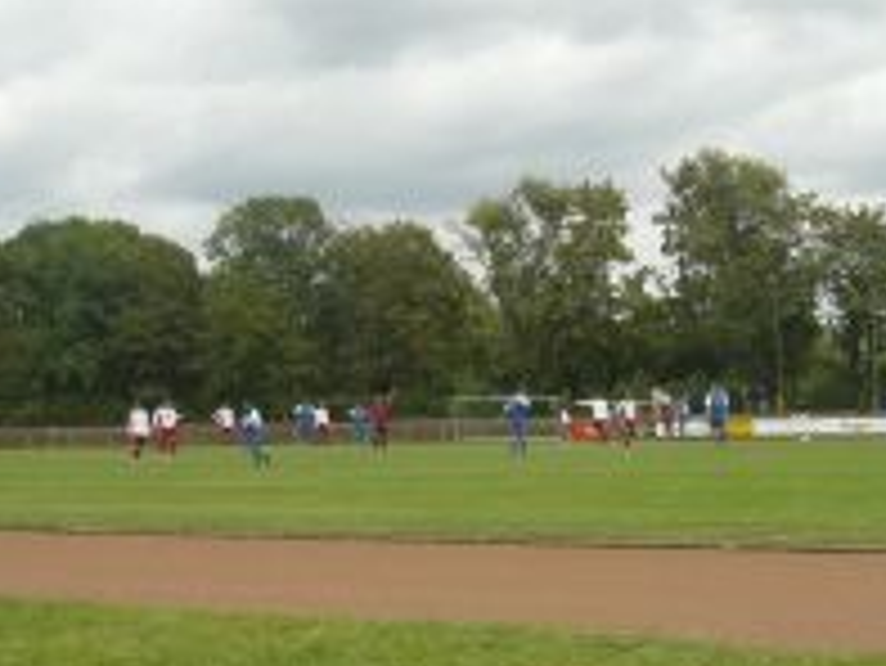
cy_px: 432
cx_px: 463
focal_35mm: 77
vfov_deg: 19.1
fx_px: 1972
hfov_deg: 25.3
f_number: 4
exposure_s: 1/320
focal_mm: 7.9
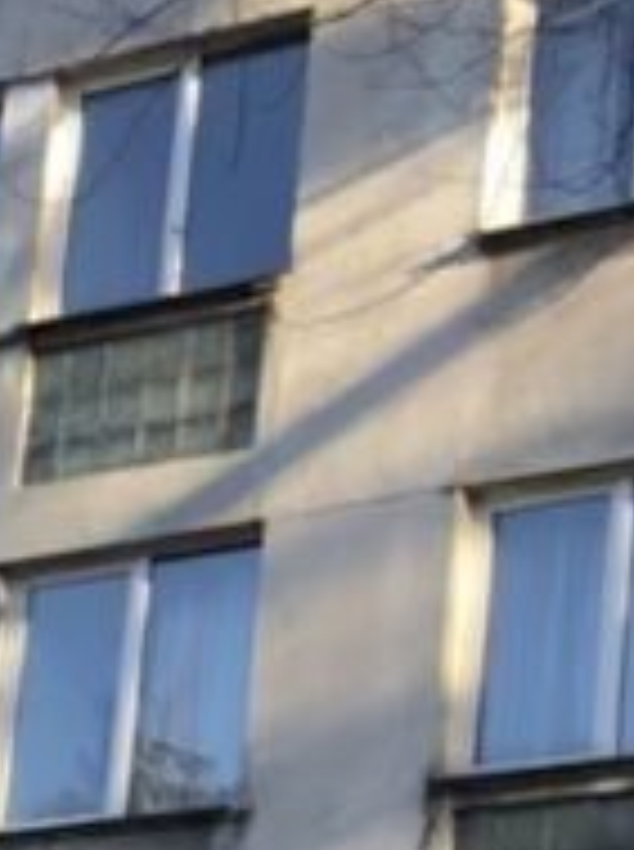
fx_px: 3725
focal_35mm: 152
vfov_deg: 12.9
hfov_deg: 9.7
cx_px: 490
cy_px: 738
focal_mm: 3.99
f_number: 1.8
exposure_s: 1/296
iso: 20
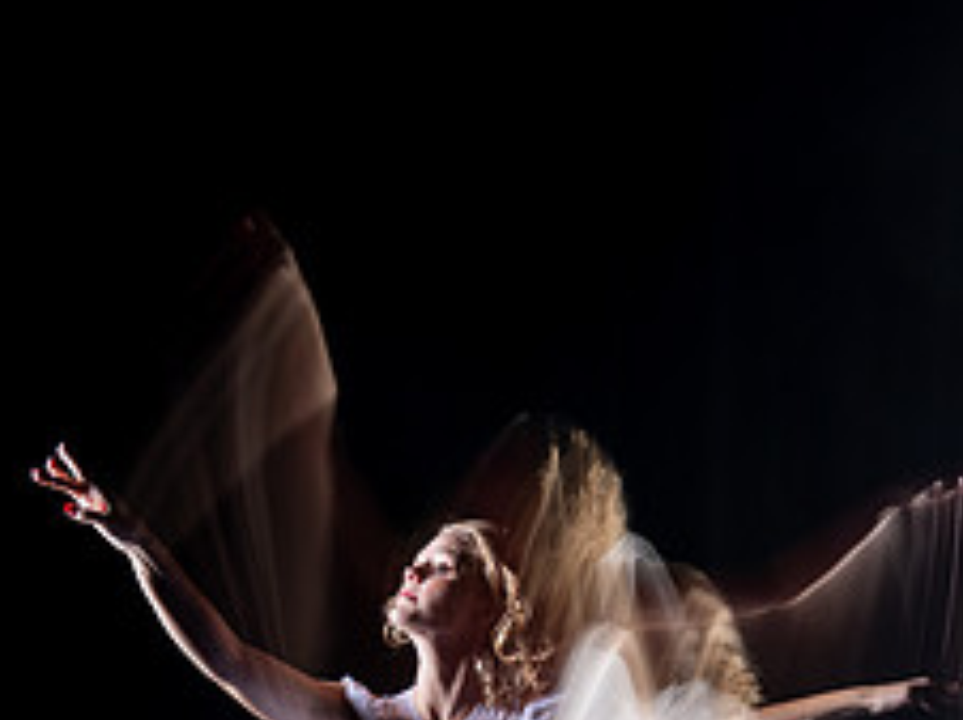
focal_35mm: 46
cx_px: 345
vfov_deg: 27.5
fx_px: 1278
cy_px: 873
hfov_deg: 40.9
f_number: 4.5
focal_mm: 24
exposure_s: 1
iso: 100
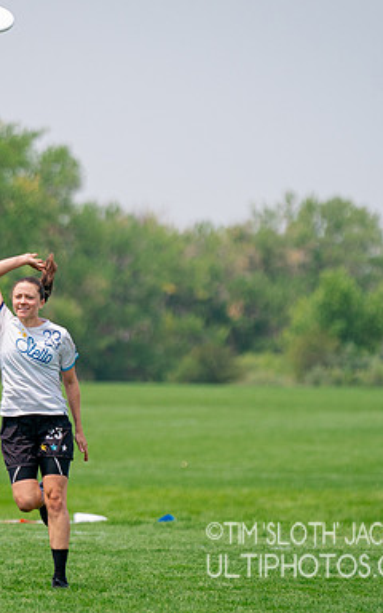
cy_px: 406
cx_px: 56
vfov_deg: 5.1
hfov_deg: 3.2
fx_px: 6831
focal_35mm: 409
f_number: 3.2
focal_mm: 200
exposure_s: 1/5000
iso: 400
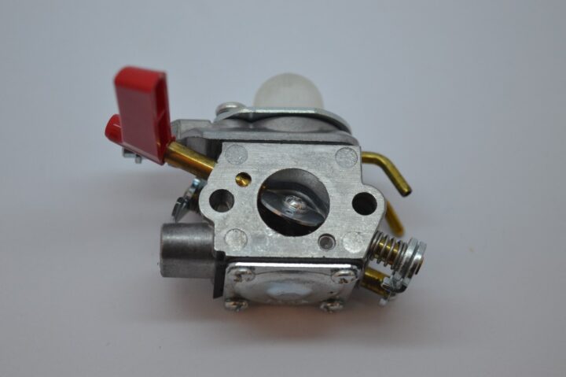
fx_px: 1131
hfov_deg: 28.1
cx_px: 283
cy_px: 188
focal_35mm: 72
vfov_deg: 18.9
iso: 250
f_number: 5.6
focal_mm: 48
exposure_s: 1/125
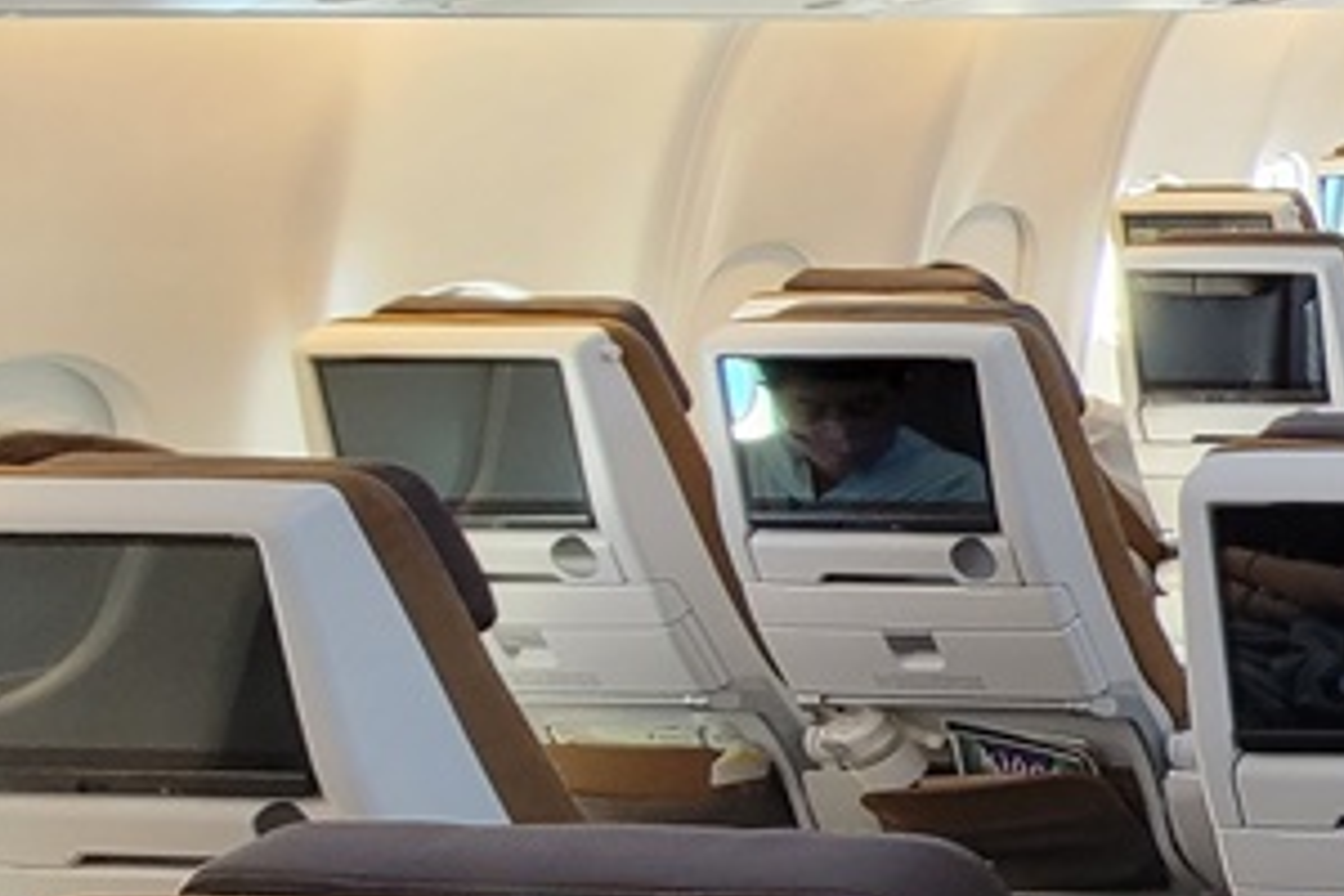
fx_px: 1680
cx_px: 2213
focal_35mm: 45
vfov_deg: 29.9
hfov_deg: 25.4
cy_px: 417
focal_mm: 2.2
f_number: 2.2
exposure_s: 1/30
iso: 320
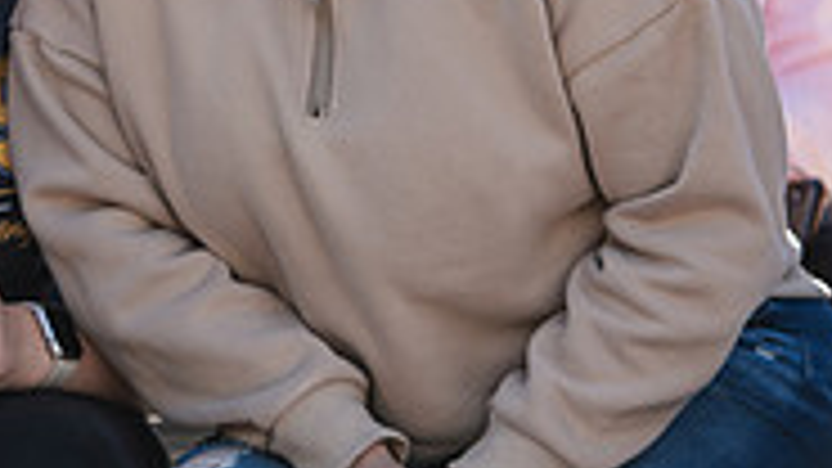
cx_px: -108
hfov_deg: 5.0
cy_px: -25
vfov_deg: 2.8
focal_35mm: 427
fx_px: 9419
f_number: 3.5
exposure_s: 1/320
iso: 100
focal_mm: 130
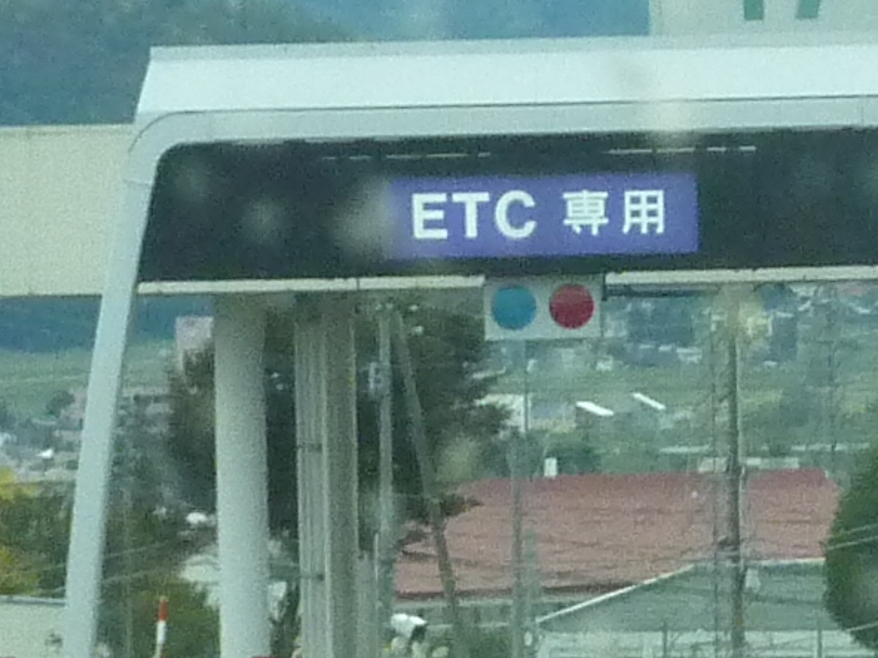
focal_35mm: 648
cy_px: 466
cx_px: 1166
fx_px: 16433
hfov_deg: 3.1
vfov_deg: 2.3
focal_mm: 17
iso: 320
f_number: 4.3
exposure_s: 1/200
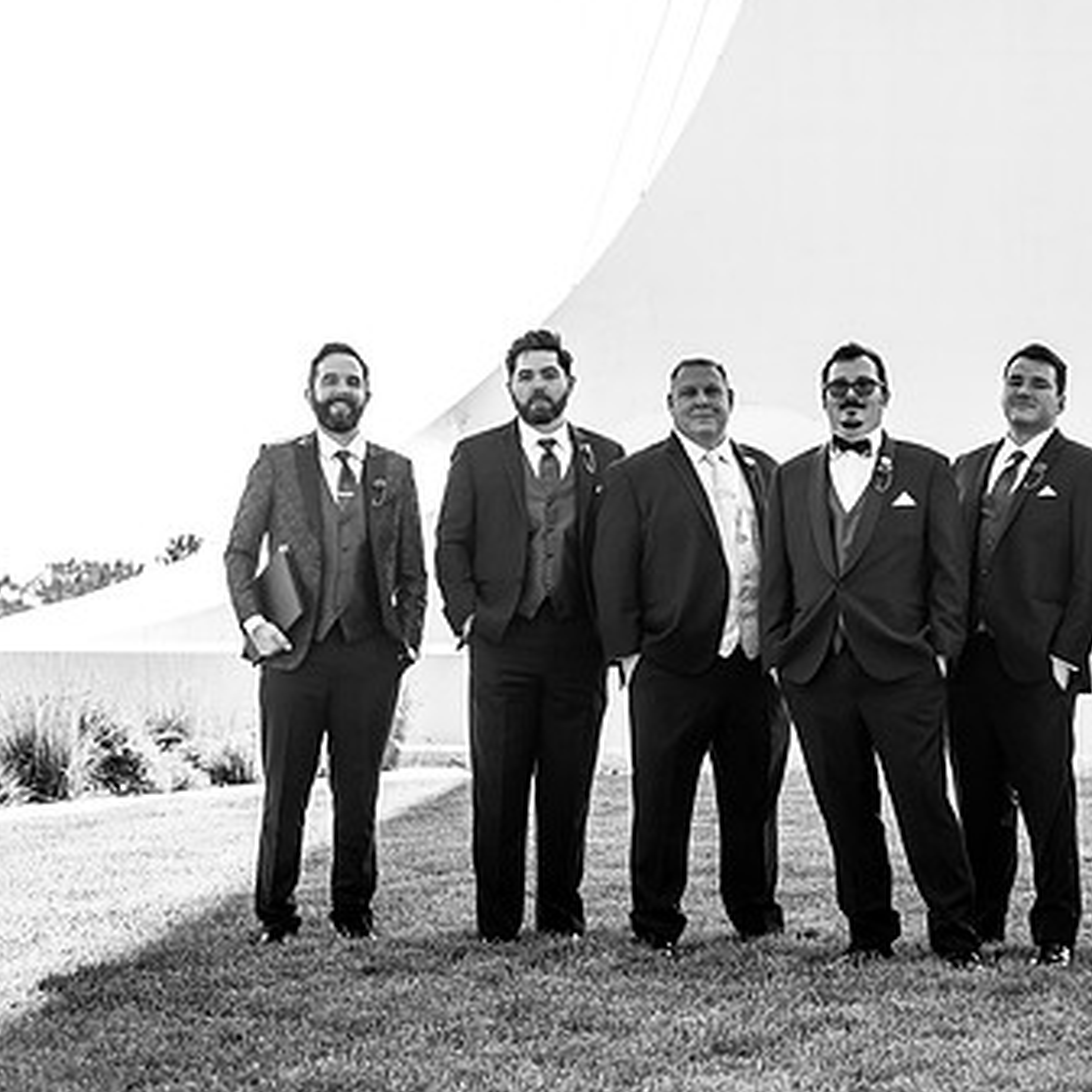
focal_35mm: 120
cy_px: 501
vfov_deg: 14.5
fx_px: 4283
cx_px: 872
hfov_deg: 14.4
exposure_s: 1/640
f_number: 5.6
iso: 400
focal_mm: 82
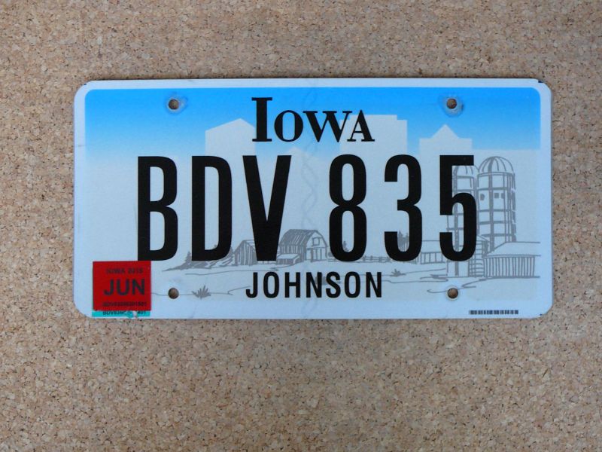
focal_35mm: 41
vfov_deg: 35.1
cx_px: 301
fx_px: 713
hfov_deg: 45.8
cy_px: 226
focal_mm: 6.1
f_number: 3.1
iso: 200
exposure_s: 1/15
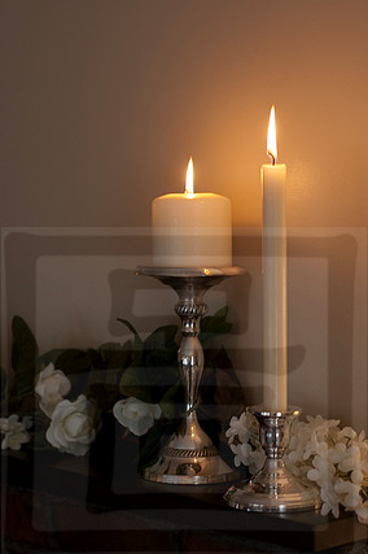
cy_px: 269
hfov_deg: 17.2
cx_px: 185
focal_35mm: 79
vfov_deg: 25.7
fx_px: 1213
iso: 200
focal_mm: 50
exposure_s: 1/30
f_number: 2.8
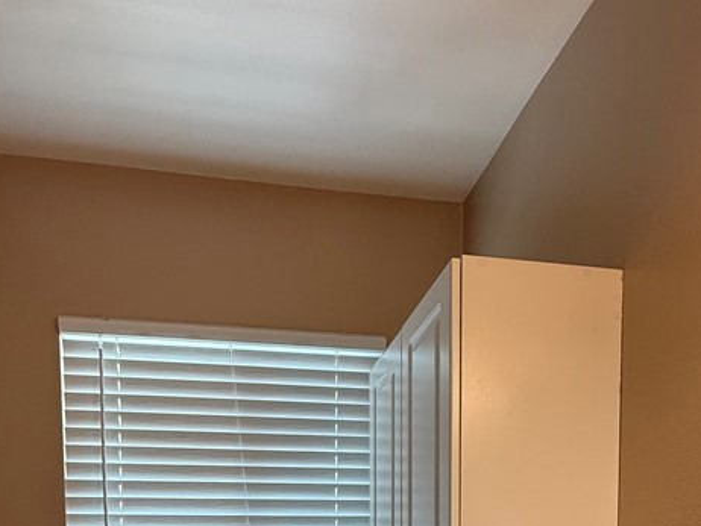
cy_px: 606
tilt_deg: -3.6
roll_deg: +0.8
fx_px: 628
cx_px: 346
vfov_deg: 36.7
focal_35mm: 31
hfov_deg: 58.3
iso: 160
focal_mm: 2.22
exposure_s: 1/120
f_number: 2.2
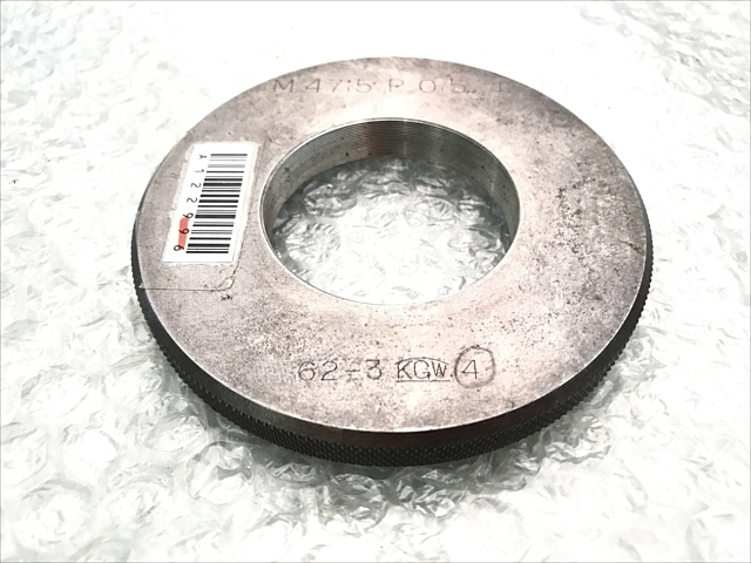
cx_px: 376
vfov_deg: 49.7
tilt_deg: -52.4
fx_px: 607
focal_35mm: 28
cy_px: 282
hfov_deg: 63.4
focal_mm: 3.99
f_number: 1.8
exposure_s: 1/20
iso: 32
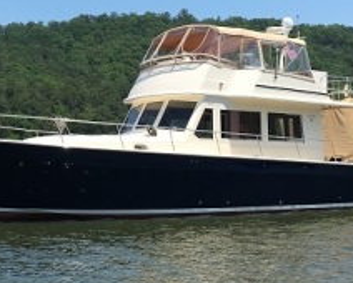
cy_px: 68
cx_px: 130
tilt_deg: +8.3
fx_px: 837
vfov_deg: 19.1
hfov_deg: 23.8
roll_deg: +0.4
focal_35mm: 80
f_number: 2.2
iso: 25
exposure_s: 1/1304
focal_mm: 4.15
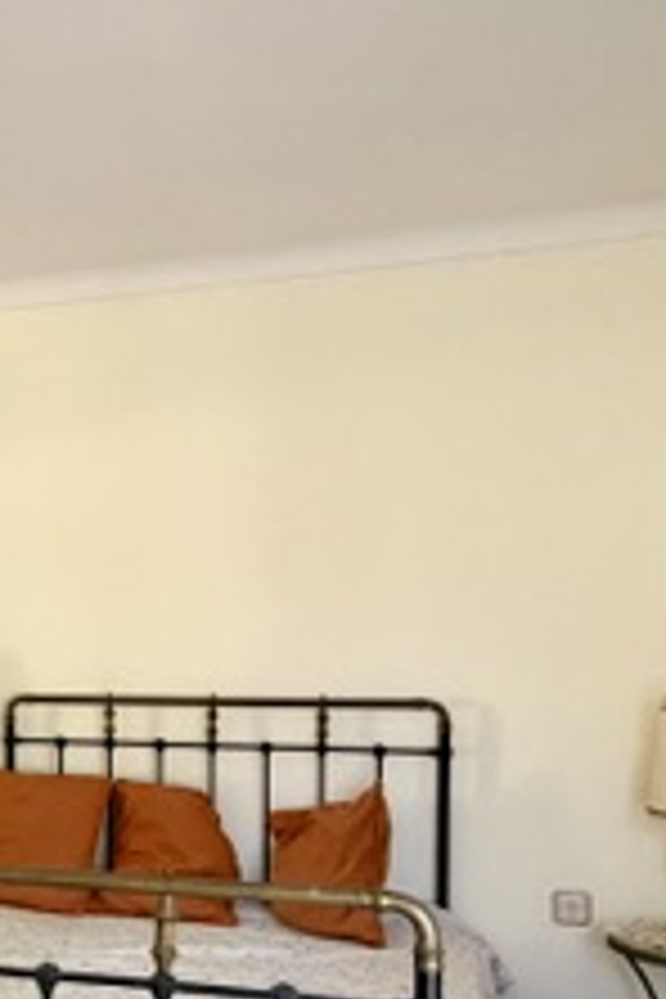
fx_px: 1165
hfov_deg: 30.5
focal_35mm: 42
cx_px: 63
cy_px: 666
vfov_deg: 45.7
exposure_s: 1/50
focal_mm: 2.22
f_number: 2.2
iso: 500
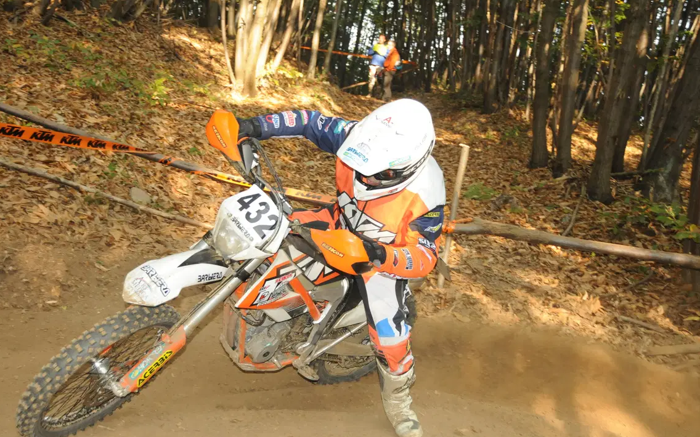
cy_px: 240
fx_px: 831
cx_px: 333
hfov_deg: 45.7
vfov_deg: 29.5
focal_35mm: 44
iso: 800
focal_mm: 27
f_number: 4
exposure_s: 1/250
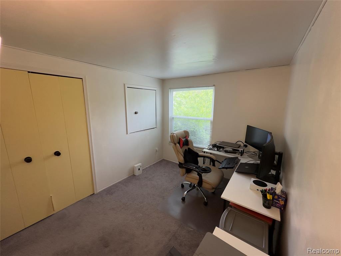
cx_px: 170
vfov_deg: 85.7
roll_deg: -0.3
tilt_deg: -10.4
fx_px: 138
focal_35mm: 14
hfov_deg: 102.1
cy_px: 128
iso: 200
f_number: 2.2
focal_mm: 2.22
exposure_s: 1/120
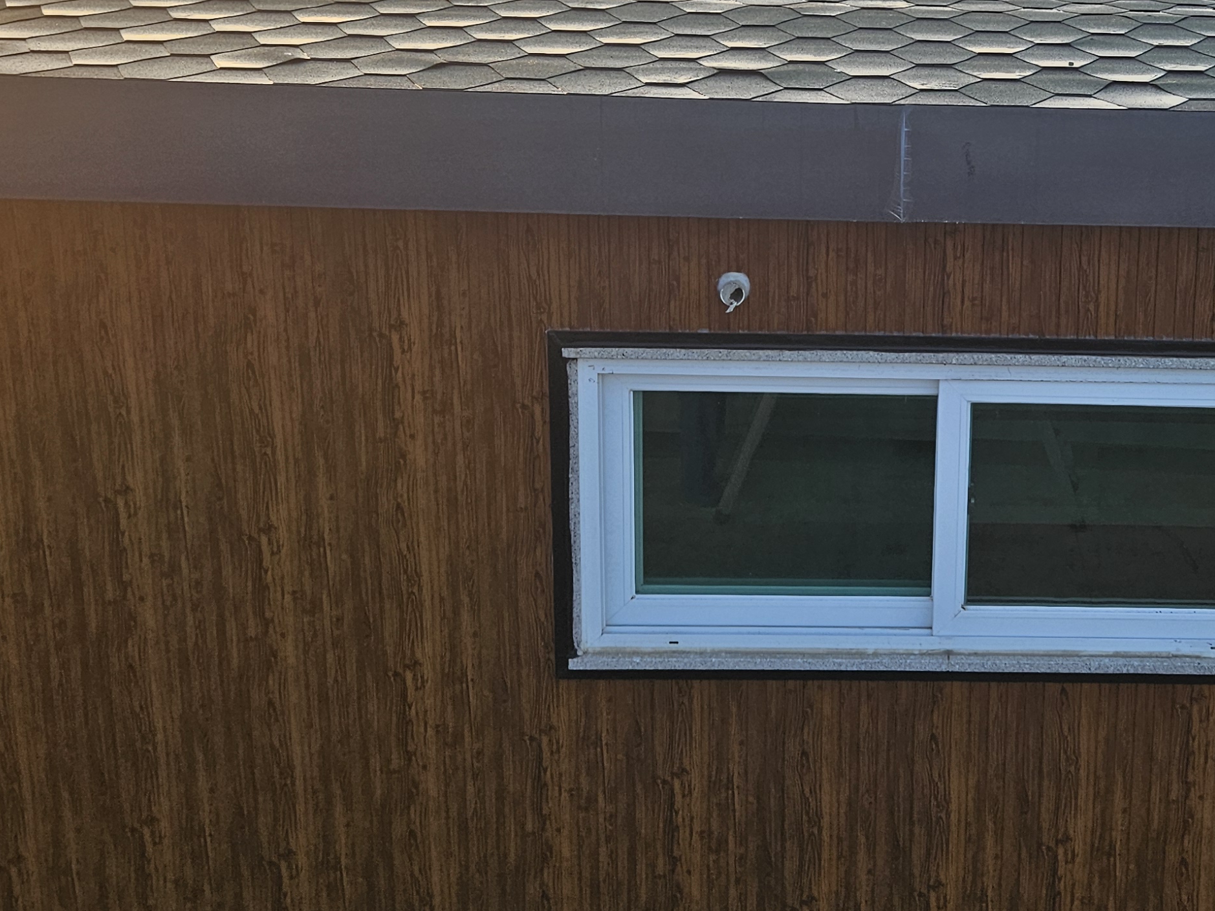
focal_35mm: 49
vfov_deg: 28.8
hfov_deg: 37.4
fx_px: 1720
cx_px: 990
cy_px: 149
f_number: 1.8
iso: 32
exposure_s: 1/516
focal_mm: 5.4
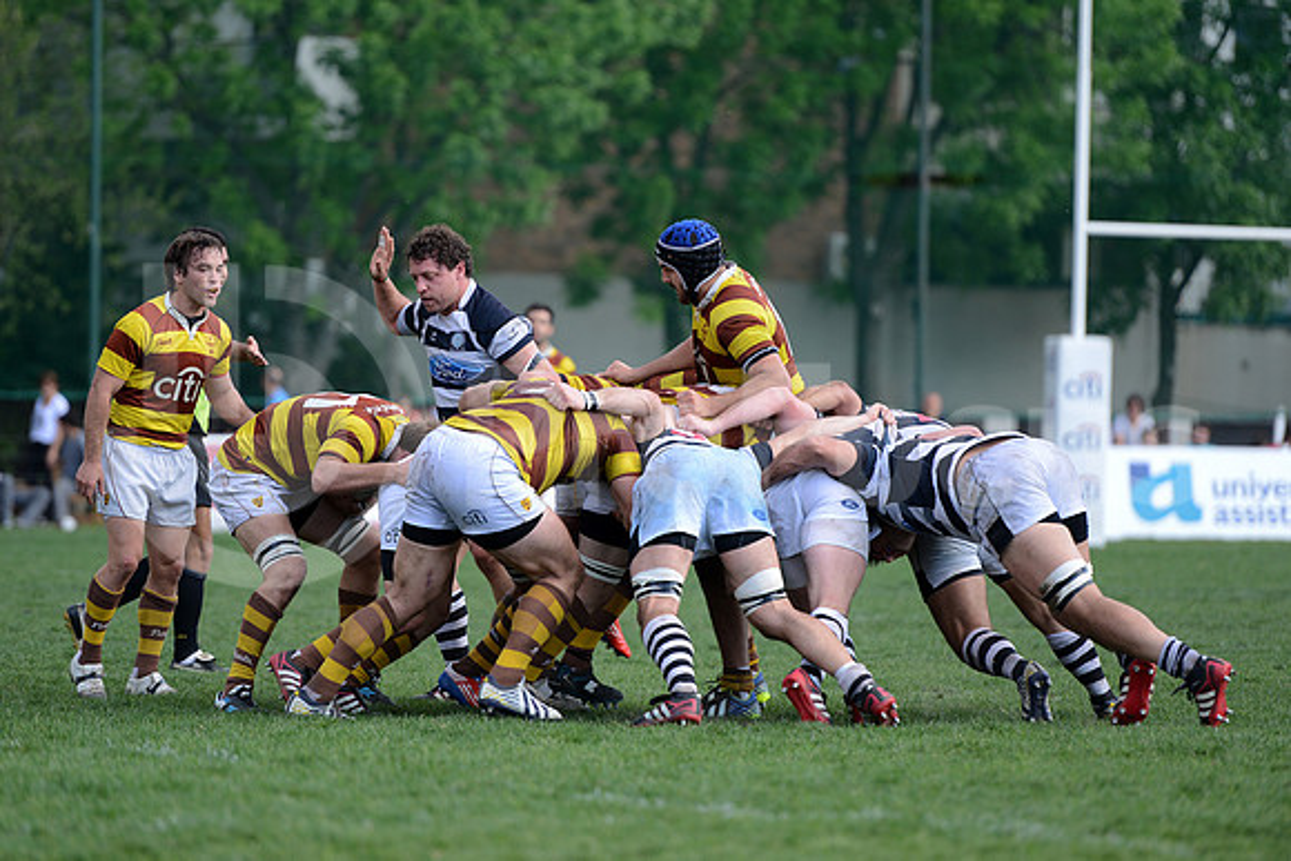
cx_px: 646
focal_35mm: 195
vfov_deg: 7.0
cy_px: 430
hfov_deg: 10.5
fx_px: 6994
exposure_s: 1/500
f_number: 2.8
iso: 320
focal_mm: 195
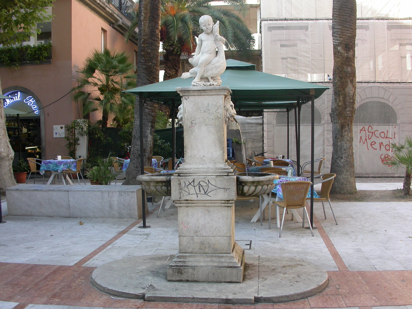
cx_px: 206
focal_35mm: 38
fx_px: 452
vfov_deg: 37.7
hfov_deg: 49.0
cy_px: 154
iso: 100
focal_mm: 7.85
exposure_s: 1/72.1
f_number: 3.7
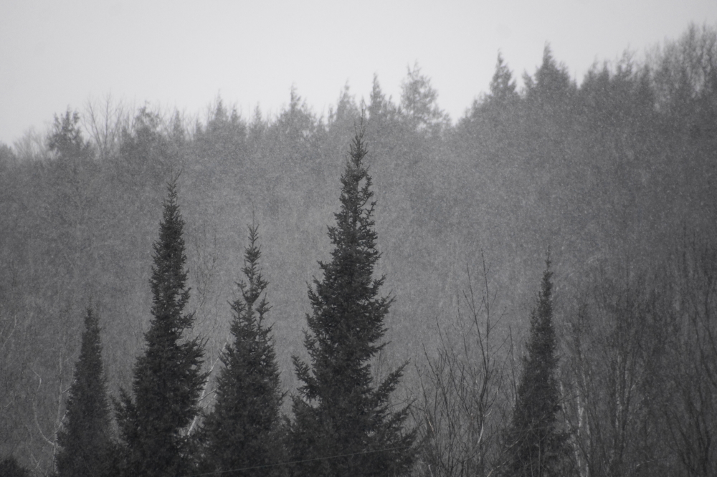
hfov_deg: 5.5
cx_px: 358
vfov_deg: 3.7
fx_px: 7466
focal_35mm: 375
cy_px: 238
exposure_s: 1/400
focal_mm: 250
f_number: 6.3
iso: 500
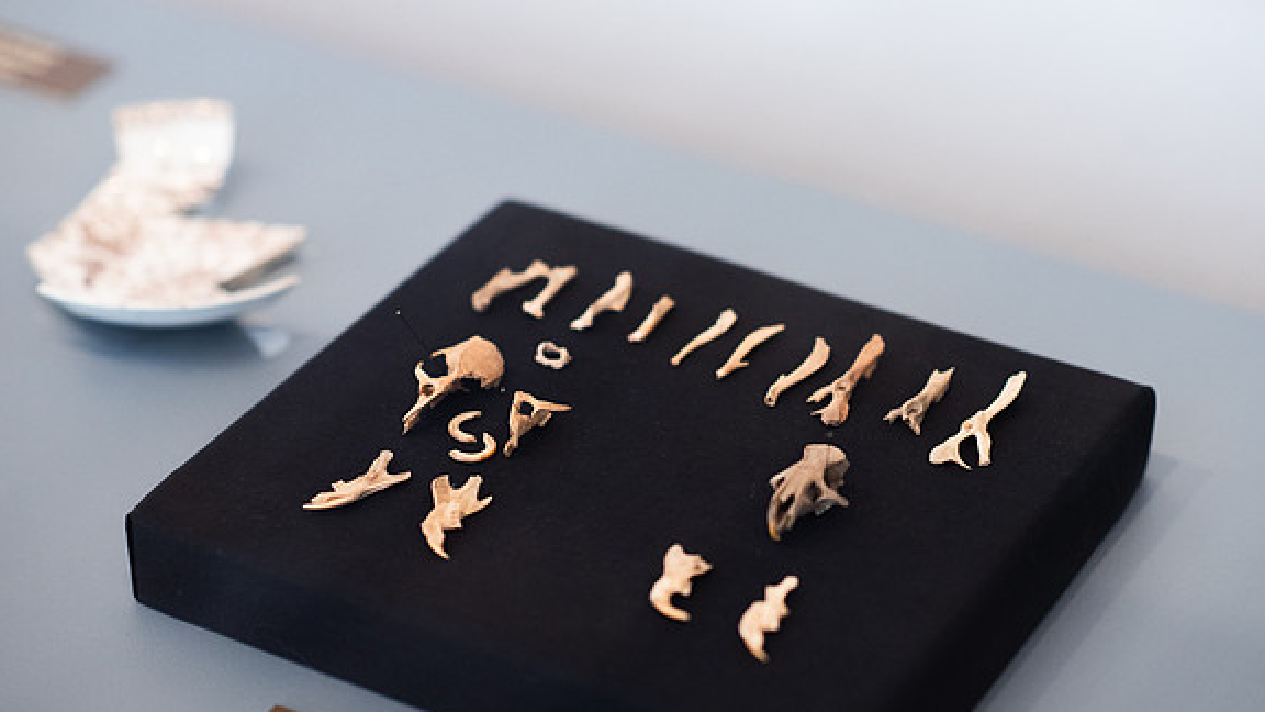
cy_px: 317
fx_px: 3522
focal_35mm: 105
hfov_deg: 20.4
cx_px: 635
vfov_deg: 11.5
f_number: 2.2
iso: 1600
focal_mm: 85
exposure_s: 1/200
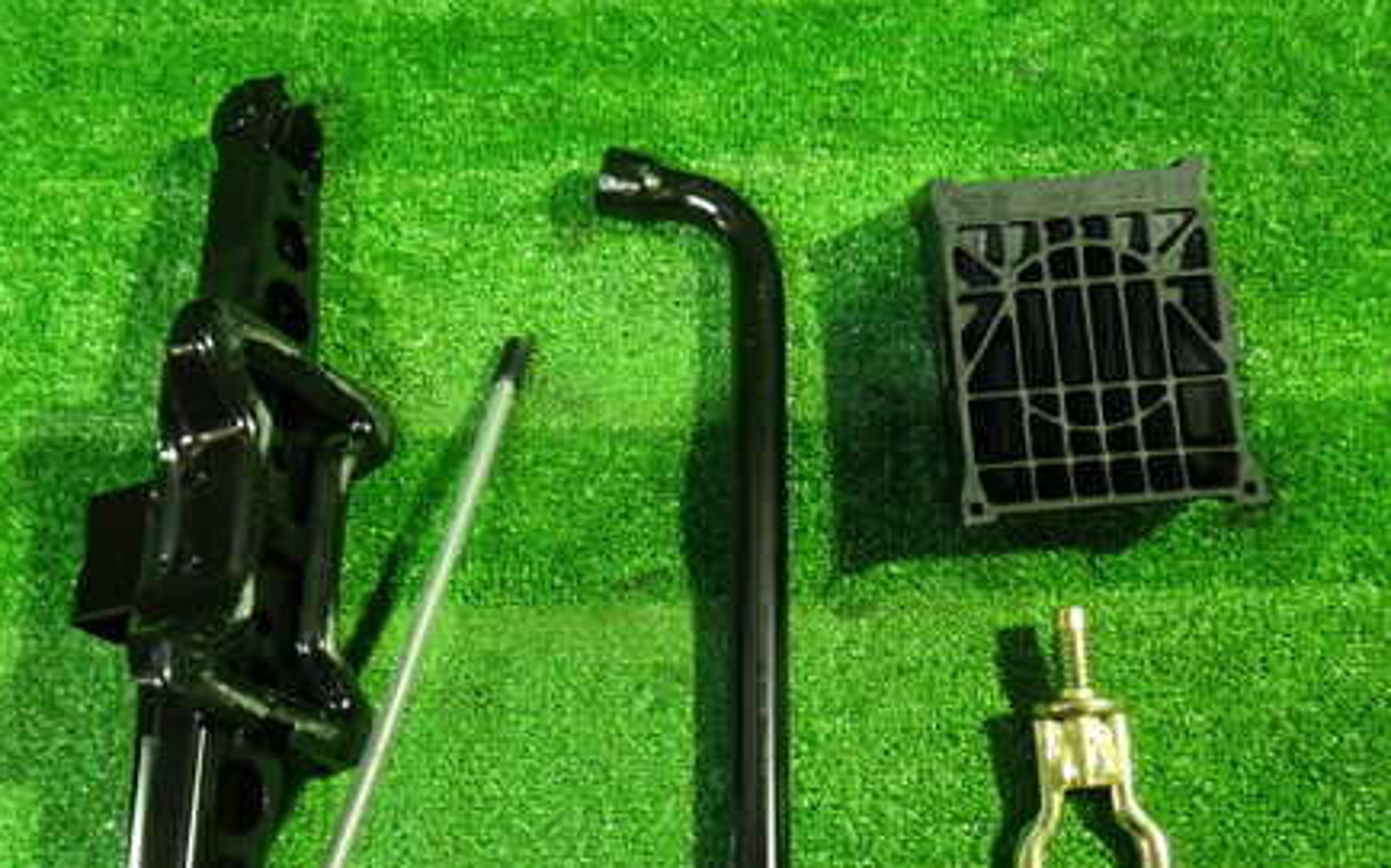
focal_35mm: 44
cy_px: 583
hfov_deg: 45.2
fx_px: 1668
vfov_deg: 29.0
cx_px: 641
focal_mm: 5.4
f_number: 2.3
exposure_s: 1/25
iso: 800
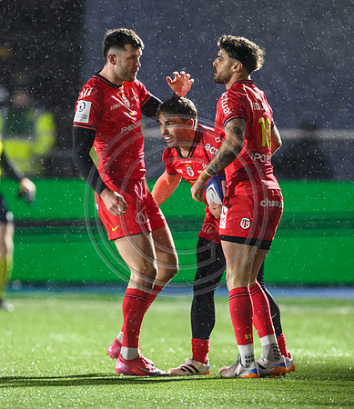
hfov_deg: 2.2
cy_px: 268
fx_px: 9099
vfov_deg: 2.6
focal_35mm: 727
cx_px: 164
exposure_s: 1/1000
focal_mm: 400
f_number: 3.2
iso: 6400
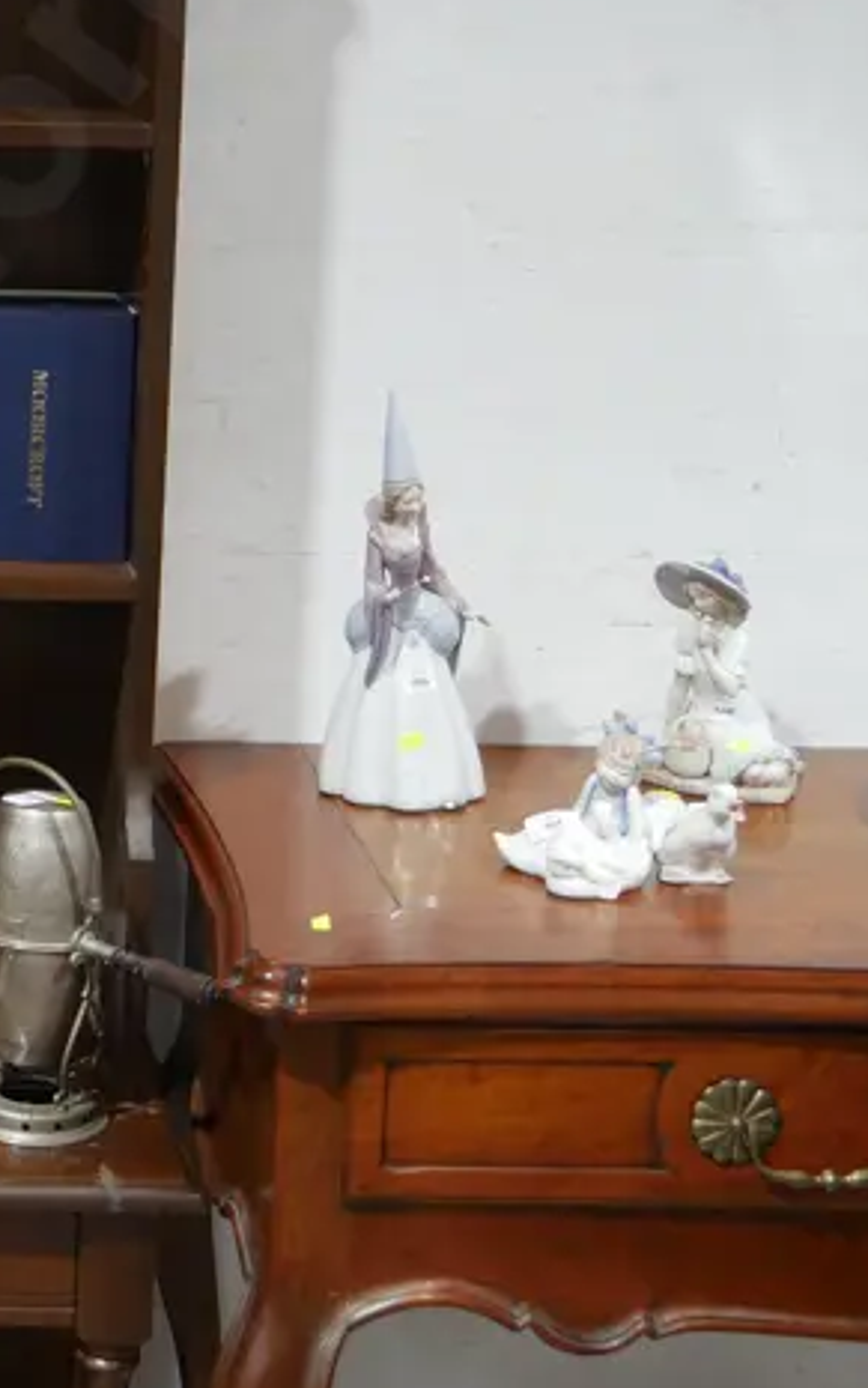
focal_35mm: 70
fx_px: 2647
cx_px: -252
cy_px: 501
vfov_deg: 29.2
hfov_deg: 17.5
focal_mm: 15
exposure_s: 1/60
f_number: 3.6
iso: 500
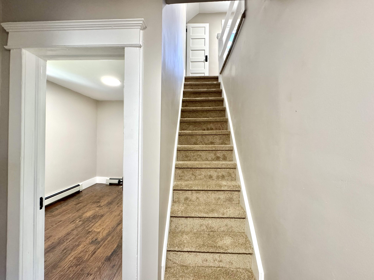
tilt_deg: -0.5
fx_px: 151
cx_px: 187
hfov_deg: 102.1
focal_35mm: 14
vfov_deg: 85.7
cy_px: 140
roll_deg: -0.8
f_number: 2.2
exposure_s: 1/60
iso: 320
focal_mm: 2.22
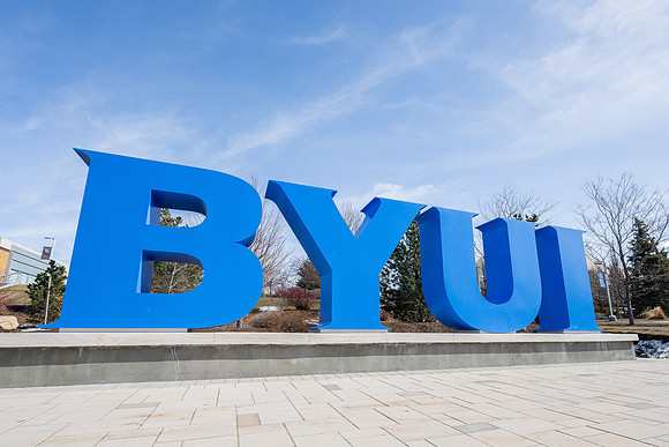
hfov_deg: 93.2
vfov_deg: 70.0
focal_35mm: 17
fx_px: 316
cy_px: 262
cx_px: 355
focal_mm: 14
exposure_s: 1/320
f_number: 8
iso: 125
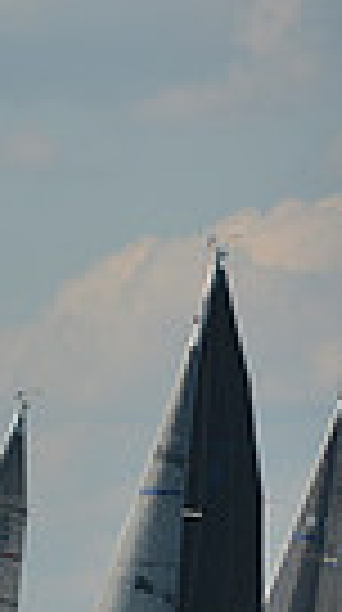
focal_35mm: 896
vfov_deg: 2.4
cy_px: 646
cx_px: -950
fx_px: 14517
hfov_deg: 1.3
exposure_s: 1/1600
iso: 250
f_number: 5.6
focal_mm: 200
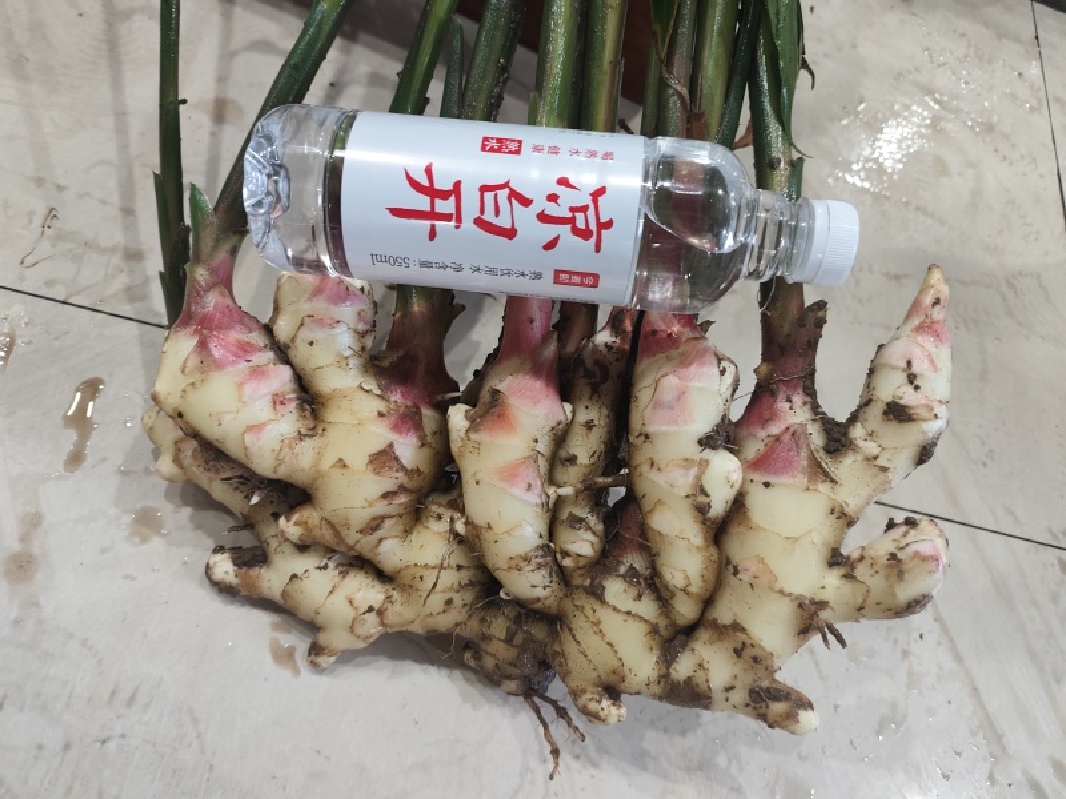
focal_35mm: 24
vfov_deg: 56.8
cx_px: 533
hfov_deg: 71.6
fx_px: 739
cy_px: 400
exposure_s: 1/50
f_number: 1.6
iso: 640
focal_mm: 5.84
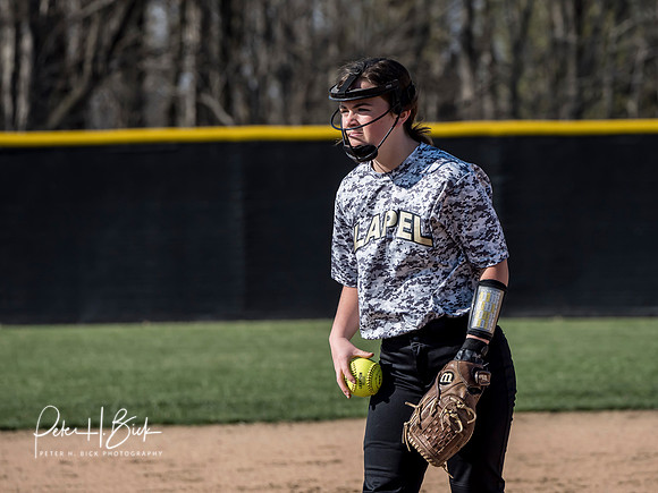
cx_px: 329
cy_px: 246
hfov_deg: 4.9
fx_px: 7622
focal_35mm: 401
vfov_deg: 3.7
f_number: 6.3
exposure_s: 1/1600
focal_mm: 200
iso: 400
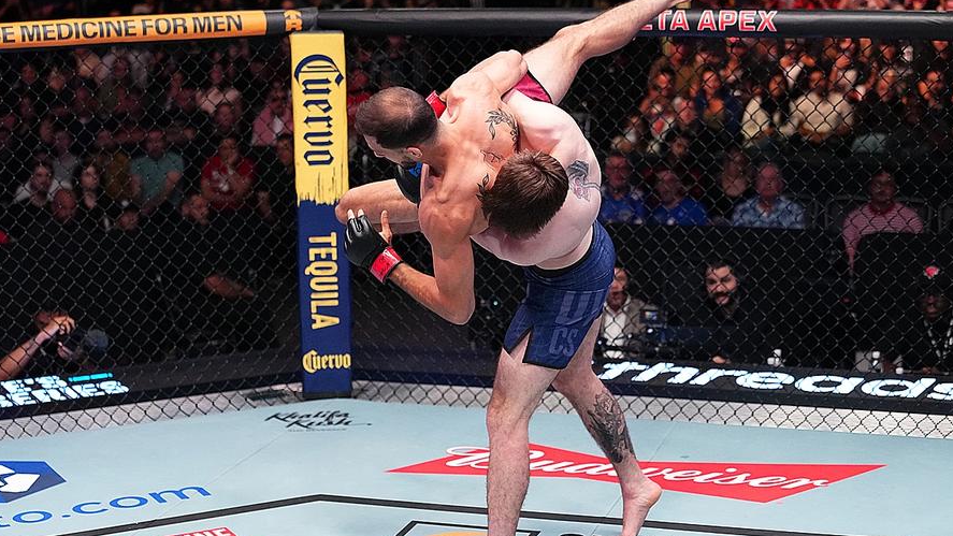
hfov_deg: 35.4
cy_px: 274
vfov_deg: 20.4
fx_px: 1491
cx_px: 515
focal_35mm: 59
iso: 6400
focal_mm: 50
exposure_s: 1/1418
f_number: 2.2
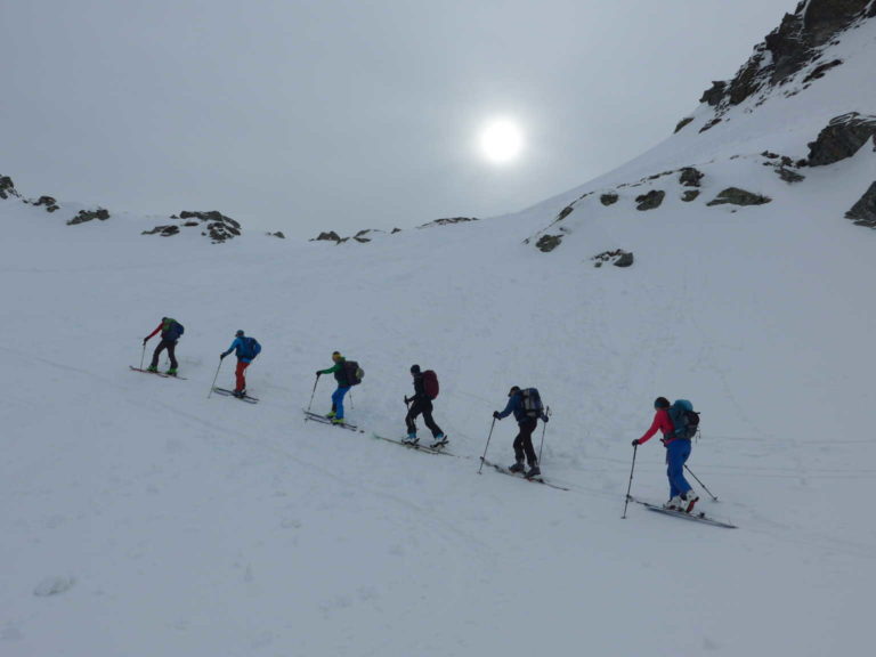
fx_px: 784
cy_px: 328
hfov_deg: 58.4
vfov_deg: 45.4
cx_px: 438
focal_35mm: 31
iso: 80
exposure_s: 1/2000
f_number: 4
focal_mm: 6.5
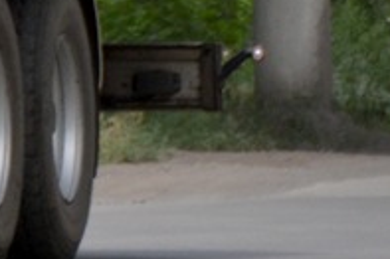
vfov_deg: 1.2
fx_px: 12848
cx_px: -776
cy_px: -331
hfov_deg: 1.7
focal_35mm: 1187
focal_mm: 130
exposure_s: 1/1250
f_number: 5.6
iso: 400
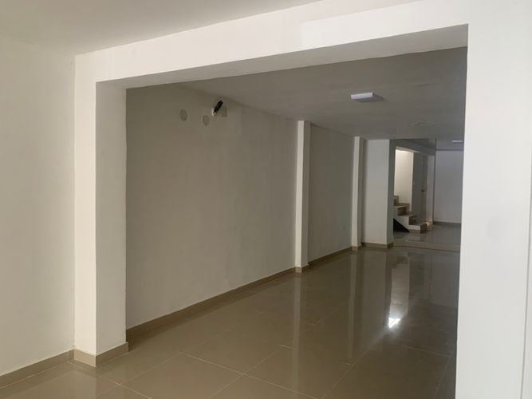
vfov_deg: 53.0
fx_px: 400
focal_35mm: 26
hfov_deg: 67.3
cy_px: 200
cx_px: 266
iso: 100
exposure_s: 1/89
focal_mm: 4.25
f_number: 1.8
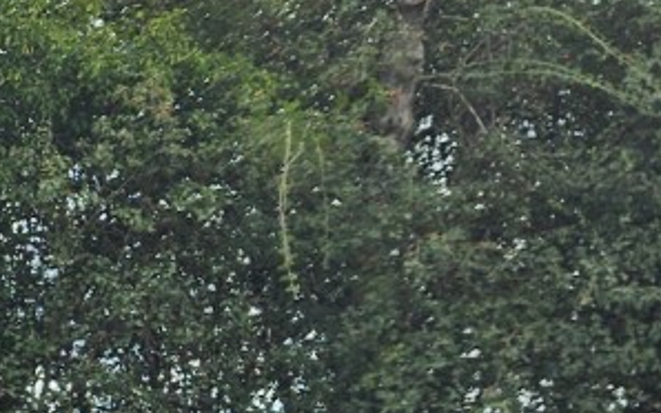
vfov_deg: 10.4
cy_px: 755
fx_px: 2125
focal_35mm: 118
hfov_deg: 14.5
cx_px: -688
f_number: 1.8
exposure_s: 1/761
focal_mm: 5.4
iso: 25
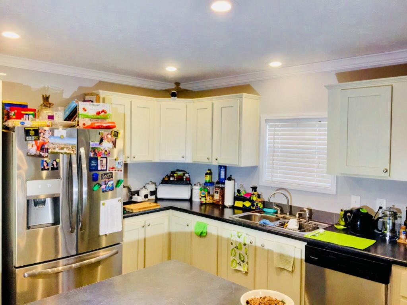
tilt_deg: -1.7
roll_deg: -0.8
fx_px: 341
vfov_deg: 48.2
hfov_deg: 61.7
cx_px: 204
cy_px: 152
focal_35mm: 29
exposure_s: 1/30
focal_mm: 4.15
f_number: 2.2
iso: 40
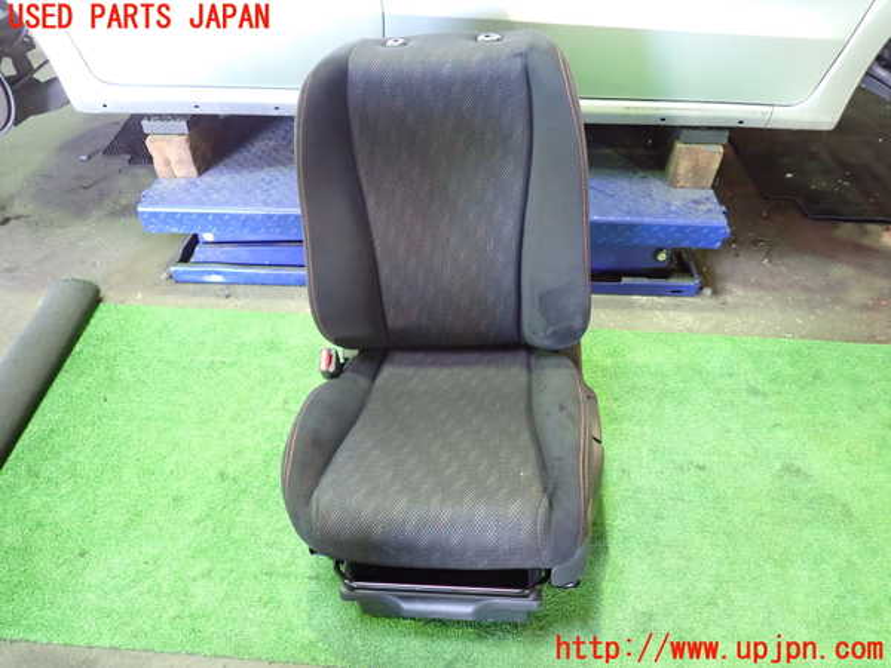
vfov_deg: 54.9
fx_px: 643
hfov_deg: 69.4
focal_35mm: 25
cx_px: 446
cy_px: 334
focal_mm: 4.5
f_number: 2
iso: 800
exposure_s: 1/25
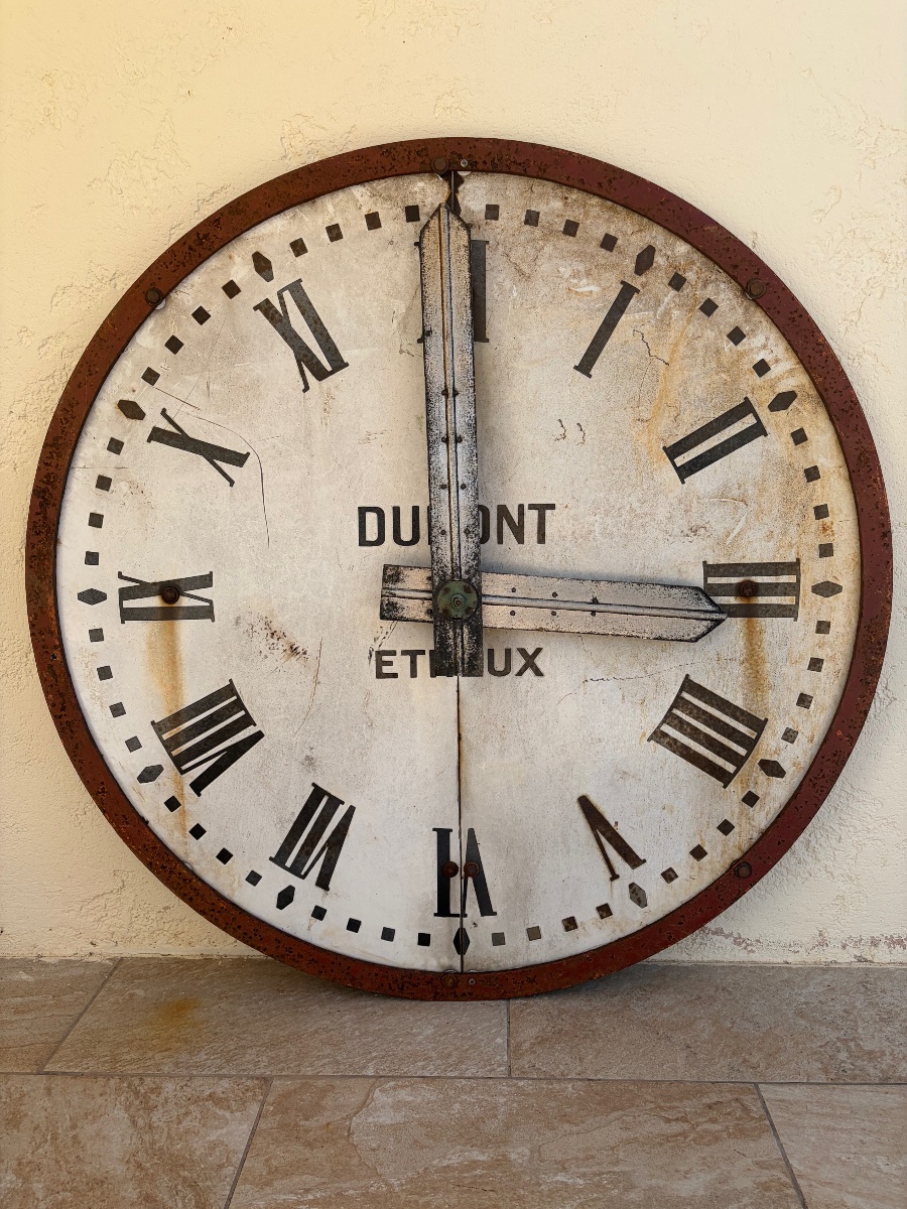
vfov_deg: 67.3
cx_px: 454
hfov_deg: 53.1
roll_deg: +0.9
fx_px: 908
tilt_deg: -8.7
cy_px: 604
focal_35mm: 26
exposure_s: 1/1517
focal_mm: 5.96
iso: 50
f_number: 1.6
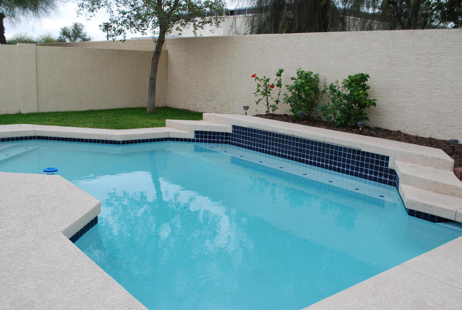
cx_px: 238
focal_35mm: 36
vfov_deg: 37.0
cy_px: 144
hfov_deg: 53.1
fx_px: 463
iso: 100
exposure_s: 1/125
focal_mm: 22
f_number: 5.6
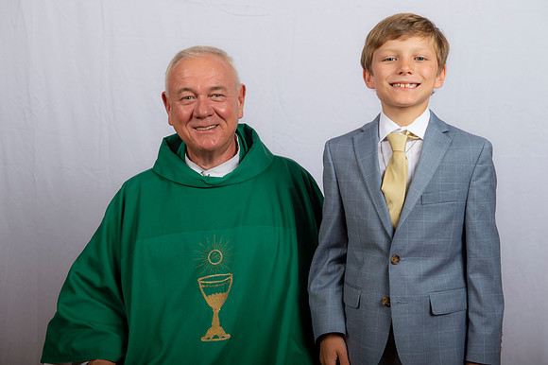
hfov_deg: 34.5
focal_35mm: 58
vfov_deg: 23.4
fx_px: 882
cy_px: 182
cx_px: 274
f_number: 8
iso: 320
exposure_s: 1/200
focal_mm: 58
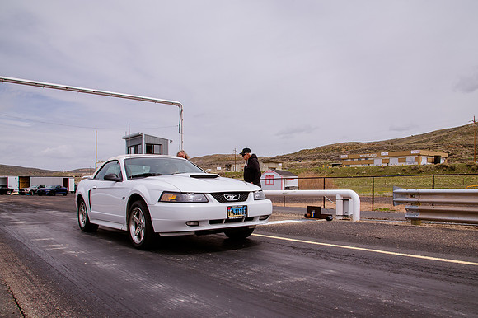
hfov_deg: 64.9
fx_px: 375
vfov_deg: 45.8
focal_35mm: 28
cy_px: 183
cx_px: 254
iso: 200
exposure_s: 1/320
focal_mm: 24
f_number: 13
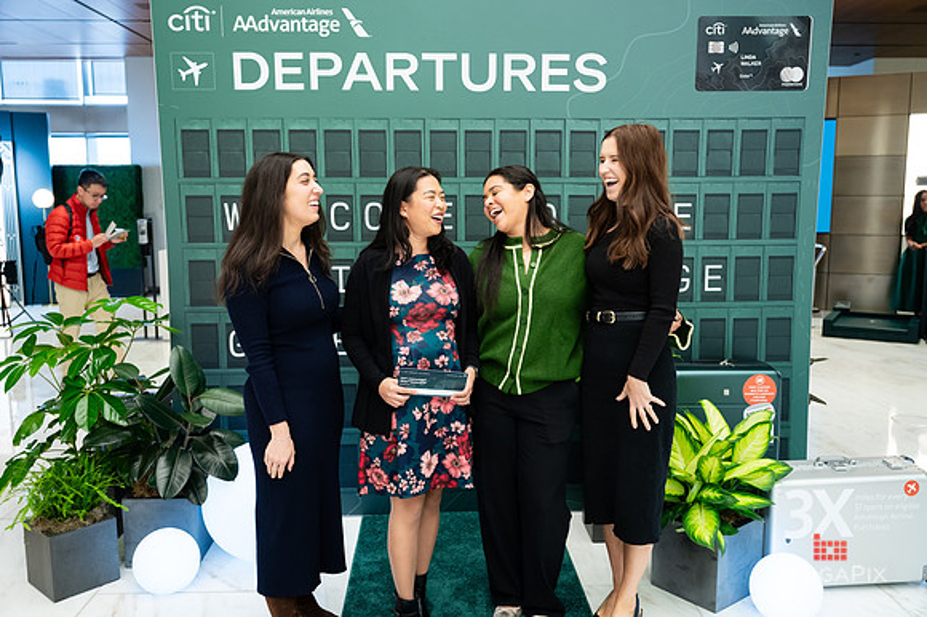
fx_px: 800
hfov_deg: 60.2
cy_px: 308
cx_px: 464
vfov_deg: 42.2
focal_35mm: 31
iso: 1600
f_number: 3.2
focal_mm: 31
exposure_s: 1/160
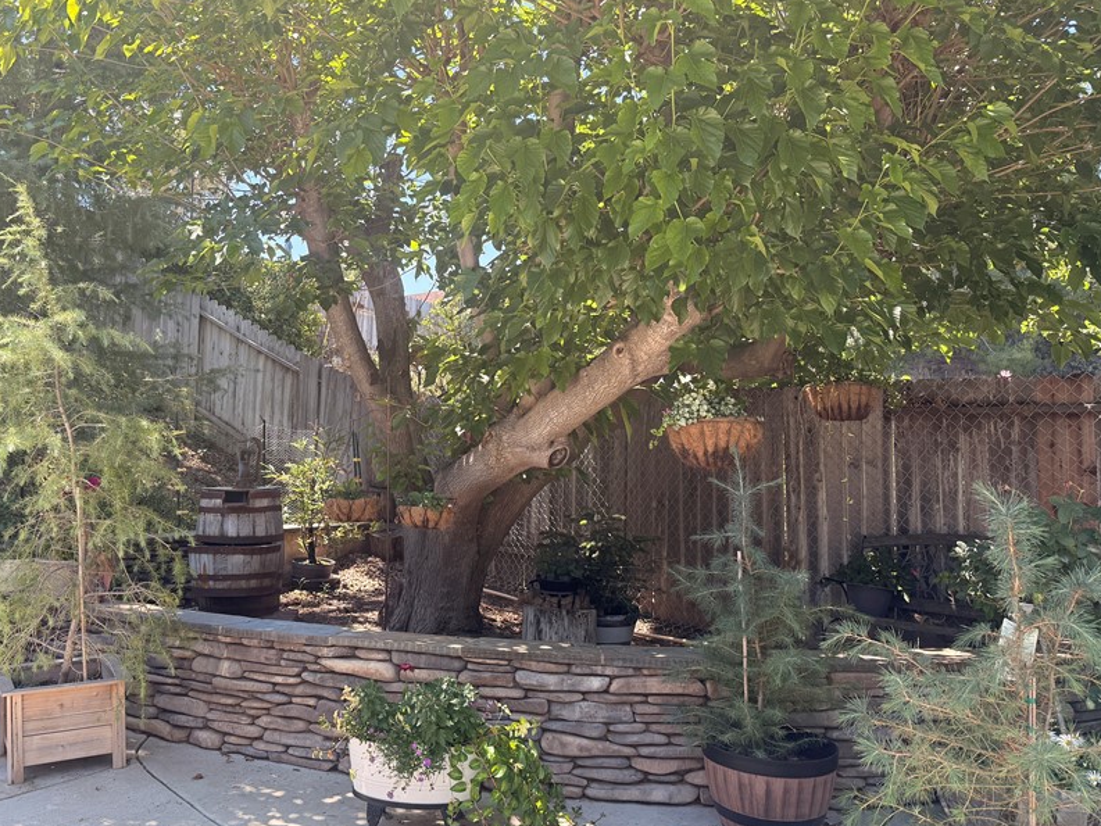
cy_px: 391
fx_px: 986
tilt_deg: +5.4
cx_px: 417
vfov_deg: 45.4
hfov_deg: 57.7
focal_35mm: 31
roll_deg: +0.1
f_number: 1.78
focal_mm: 6.76
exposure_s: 1/878
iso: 100
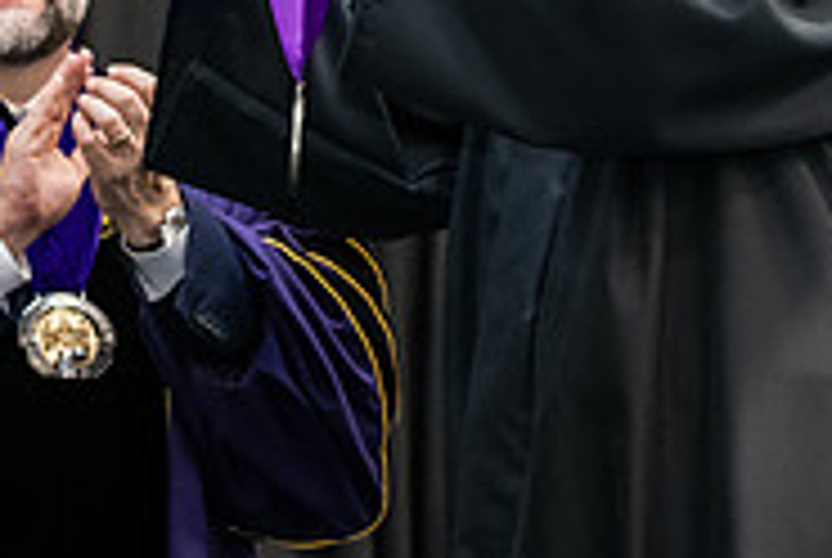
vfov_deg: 5.9
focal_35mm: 235
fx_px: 5440
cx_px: 0
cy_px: 20
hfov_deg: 8.7
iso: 3200
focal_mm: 75
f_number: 3.5
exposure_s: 1/200
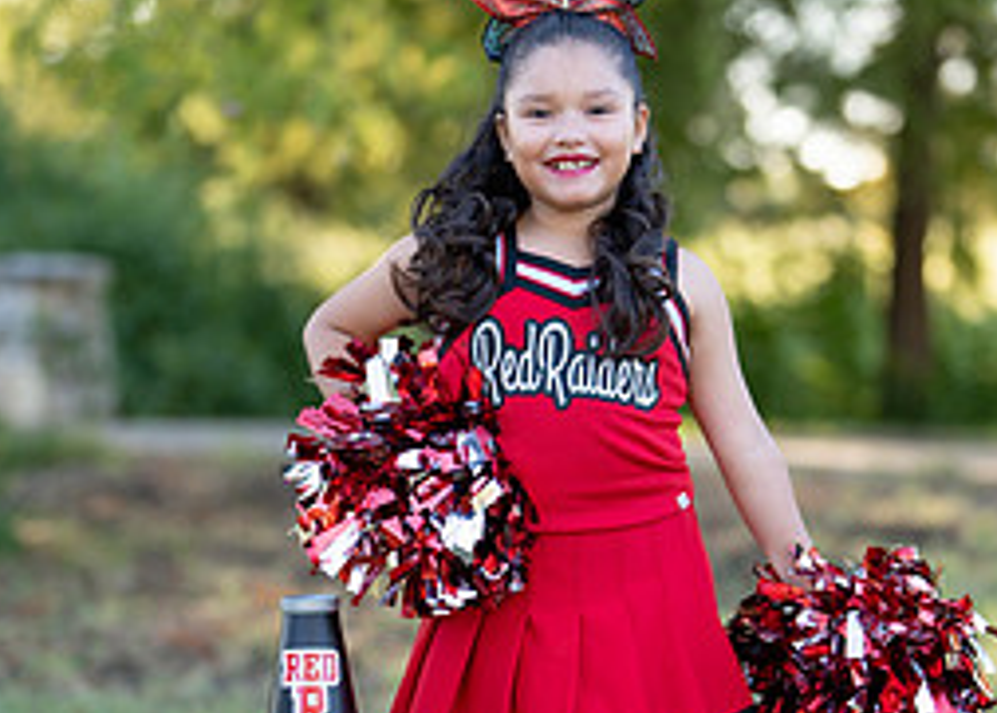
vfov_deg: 12.0
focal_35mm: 120
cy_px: 516
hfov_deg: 16.7
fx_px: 3400
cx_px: 607
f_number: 1.2
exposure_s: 1/800
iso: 100
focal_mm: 50
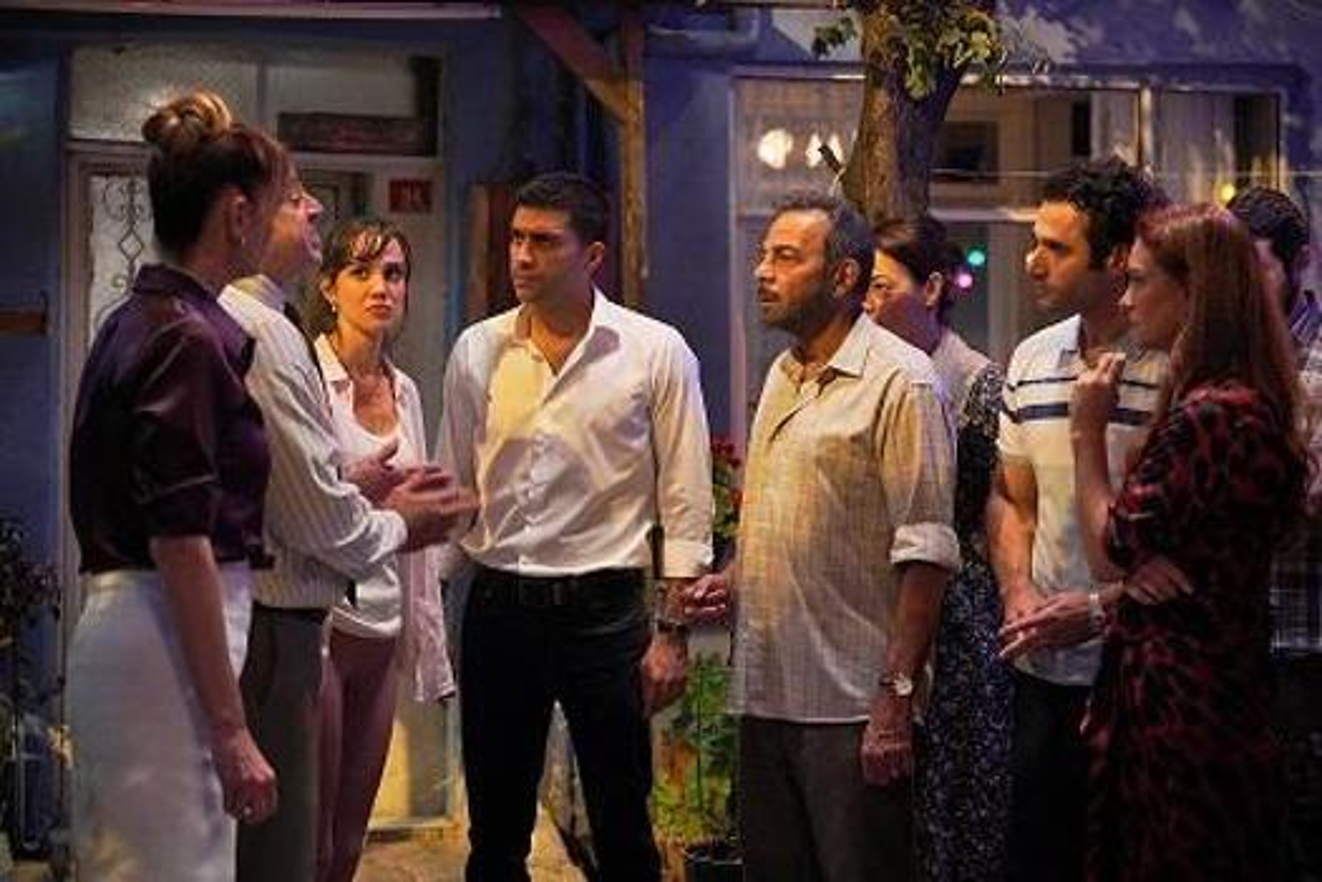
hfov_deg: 28.8
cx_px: 661
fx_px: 2570
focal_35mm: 70
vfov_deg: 19.5
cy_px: 441
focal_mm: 70
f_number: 2.8
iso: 3200
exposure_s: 1/100
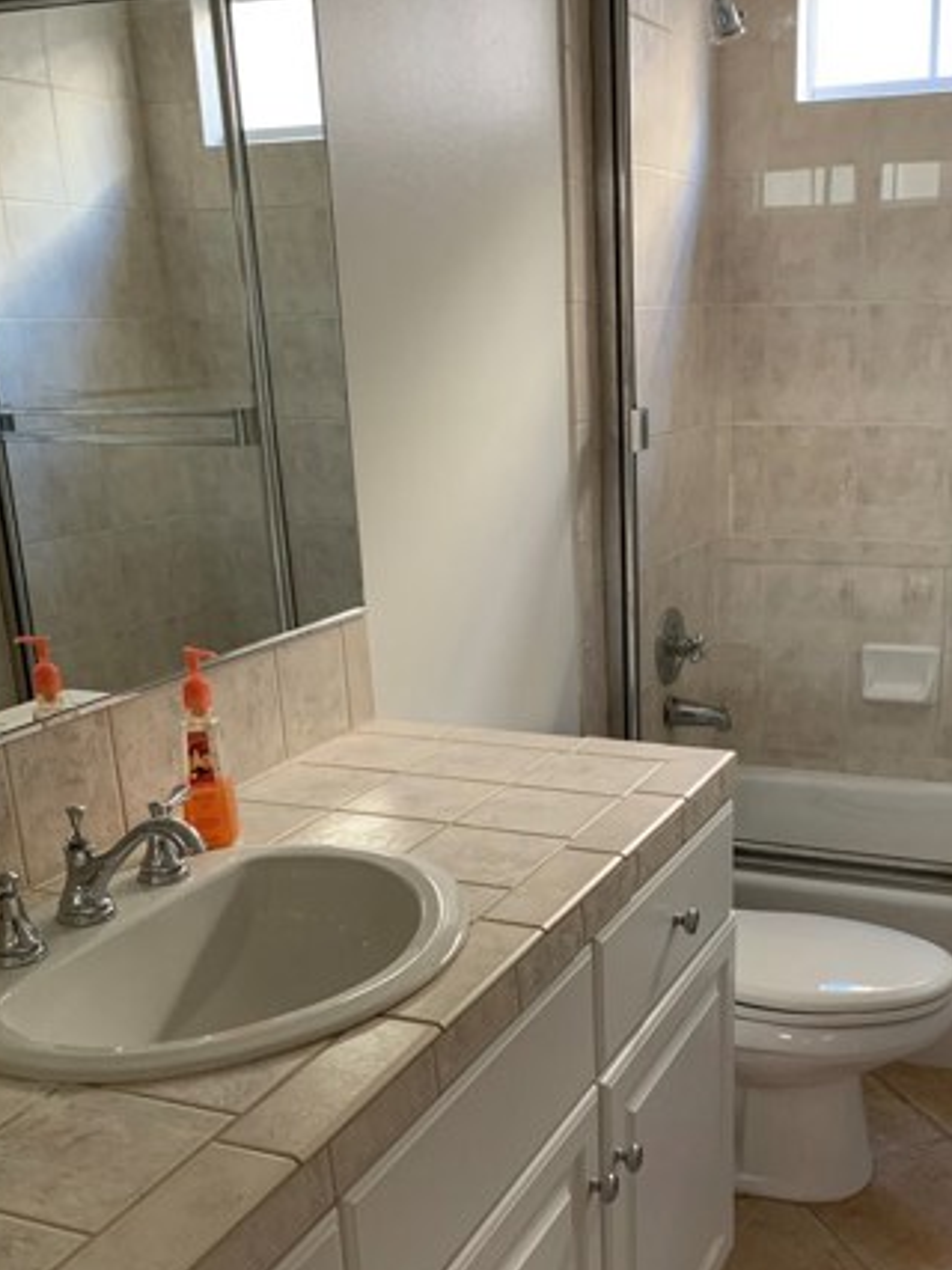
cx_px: 625
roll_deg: +1.2
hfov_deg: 36.5
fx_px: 1431
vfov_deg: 47.4
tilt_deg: -18.0
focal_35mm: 39
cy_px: 806
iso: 200
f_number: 1.8
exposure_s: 1/60
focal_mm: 4.25
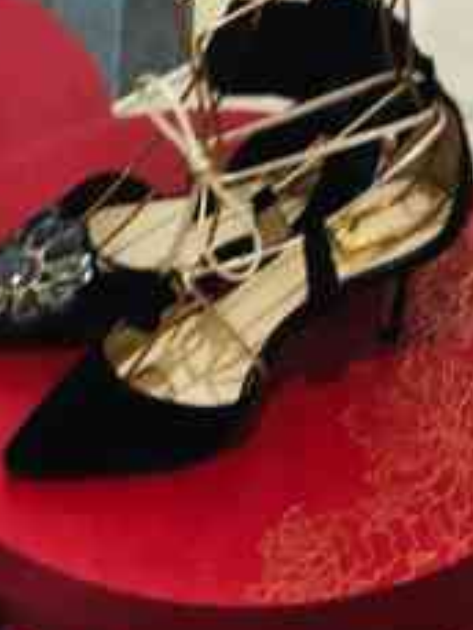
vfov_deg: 15.6
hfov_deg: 12.5
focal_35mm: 118
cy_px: 895
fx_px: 2148
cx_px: 124
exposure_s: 1/50
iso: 25
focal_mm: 4.15
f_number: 2.2
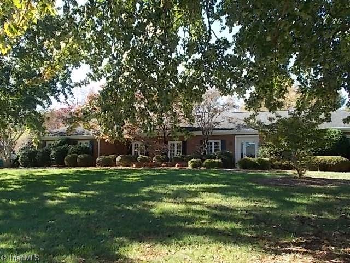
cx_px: 175
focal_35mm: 34
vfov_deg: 41.8
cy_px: 132
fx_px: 344
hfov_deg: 54.0
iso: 80
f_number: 3.6
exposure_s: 1/125
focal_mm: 6
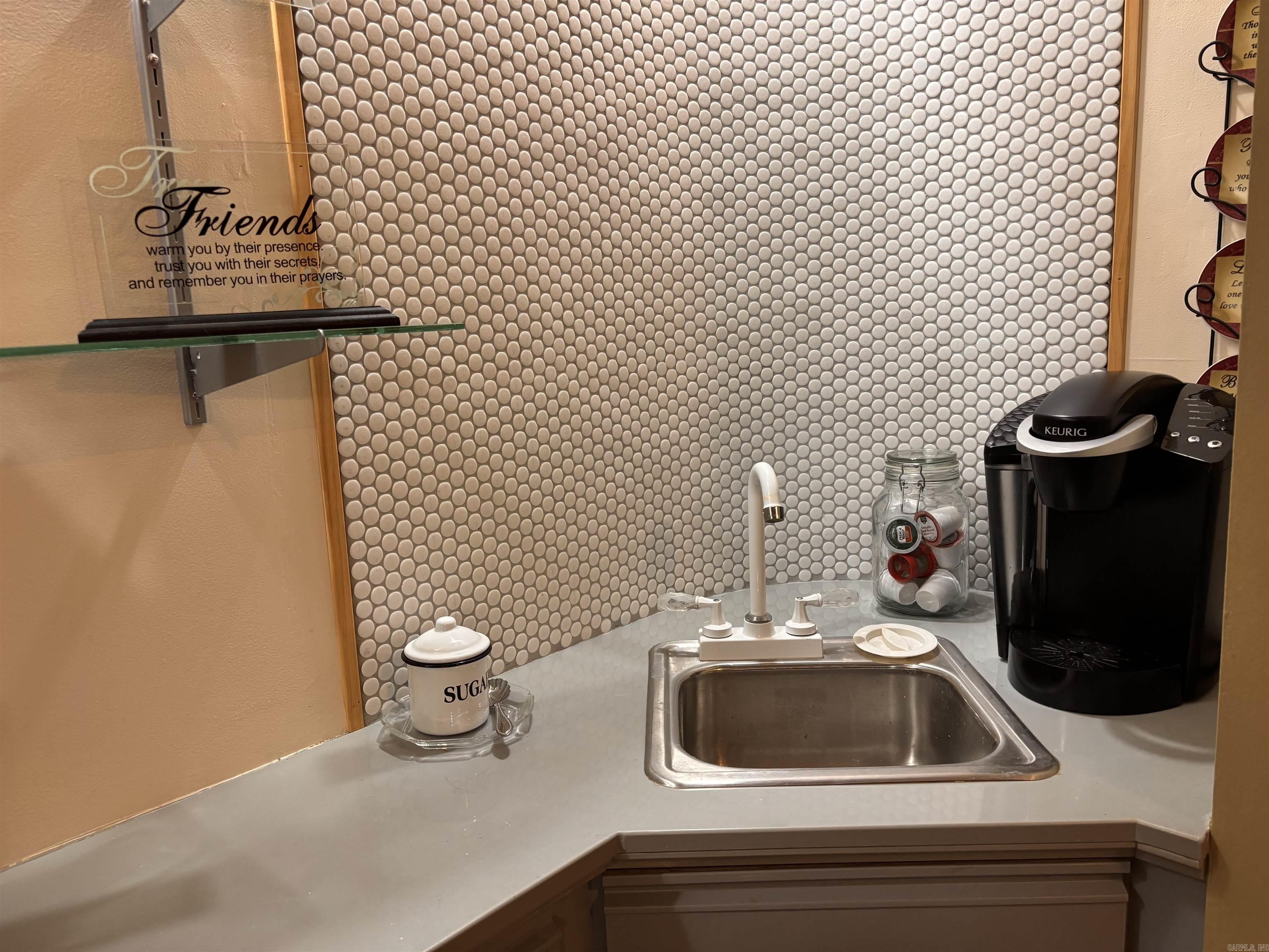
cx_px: 634
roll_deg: +2.9
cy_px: 476
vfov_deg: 53.1
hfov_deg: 67.3
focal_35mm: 26
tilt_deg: -10.5
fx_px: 953
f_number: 1.6
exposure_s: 1/60
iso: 160
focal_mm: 5.96
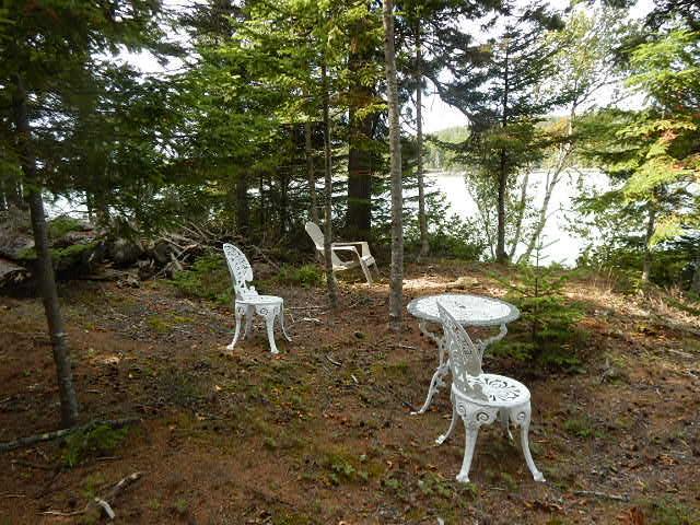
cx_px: 350
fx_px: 506
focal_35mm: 25
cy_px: 262
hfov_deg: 69.4
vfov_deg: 54.9
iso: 125
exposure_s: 1/200
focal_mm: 4.5
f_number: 3.2
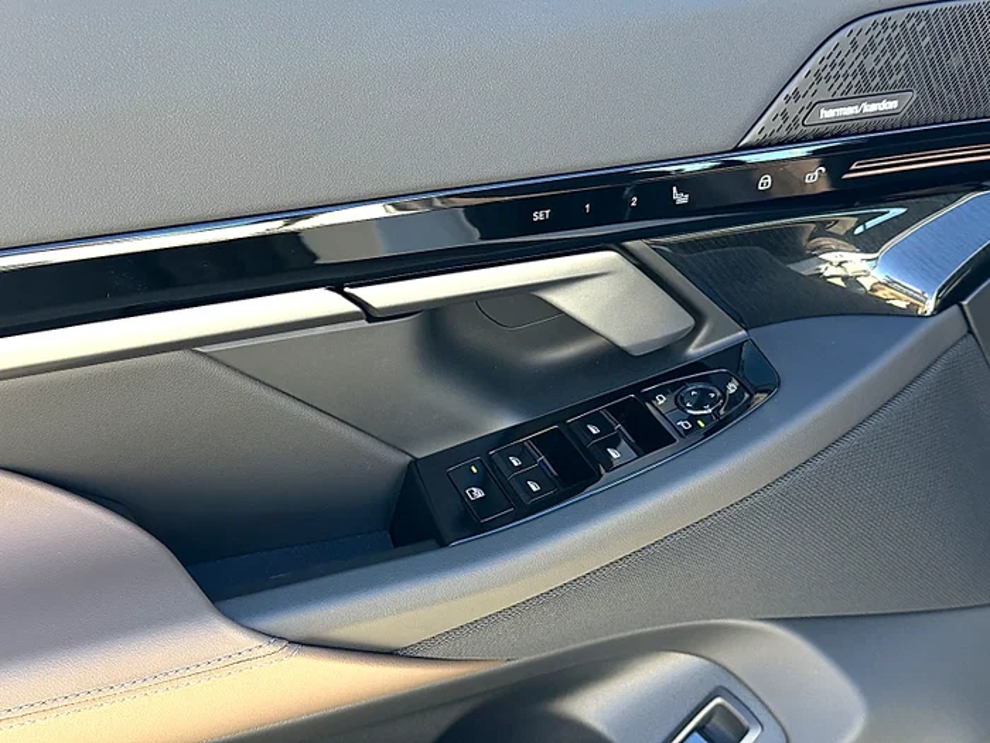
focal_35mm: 48
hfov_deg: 39.7
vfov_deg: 30.3
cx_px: 495
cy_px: 372
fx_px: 1373
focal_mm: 6.86
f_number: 1.78
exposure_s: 1/205
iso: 64
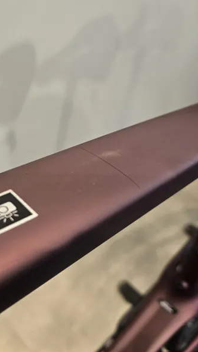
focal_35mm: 34
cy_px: 174
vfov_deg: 58.0
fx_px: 317
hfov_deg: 33.8
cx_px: 46
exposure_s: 1/50
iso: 125
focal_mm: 6.3
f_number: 1.7
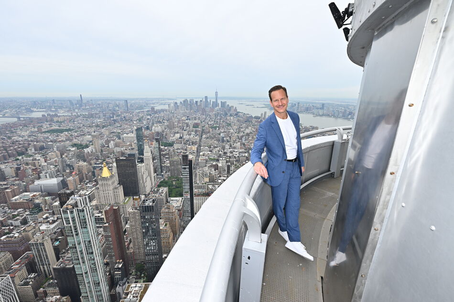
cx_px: 227
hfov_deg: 98.5
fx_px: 195
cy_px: 151
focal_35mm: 16
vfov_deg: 75.5
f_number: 6.3
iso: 64
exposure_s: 1/200
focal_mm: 15.5
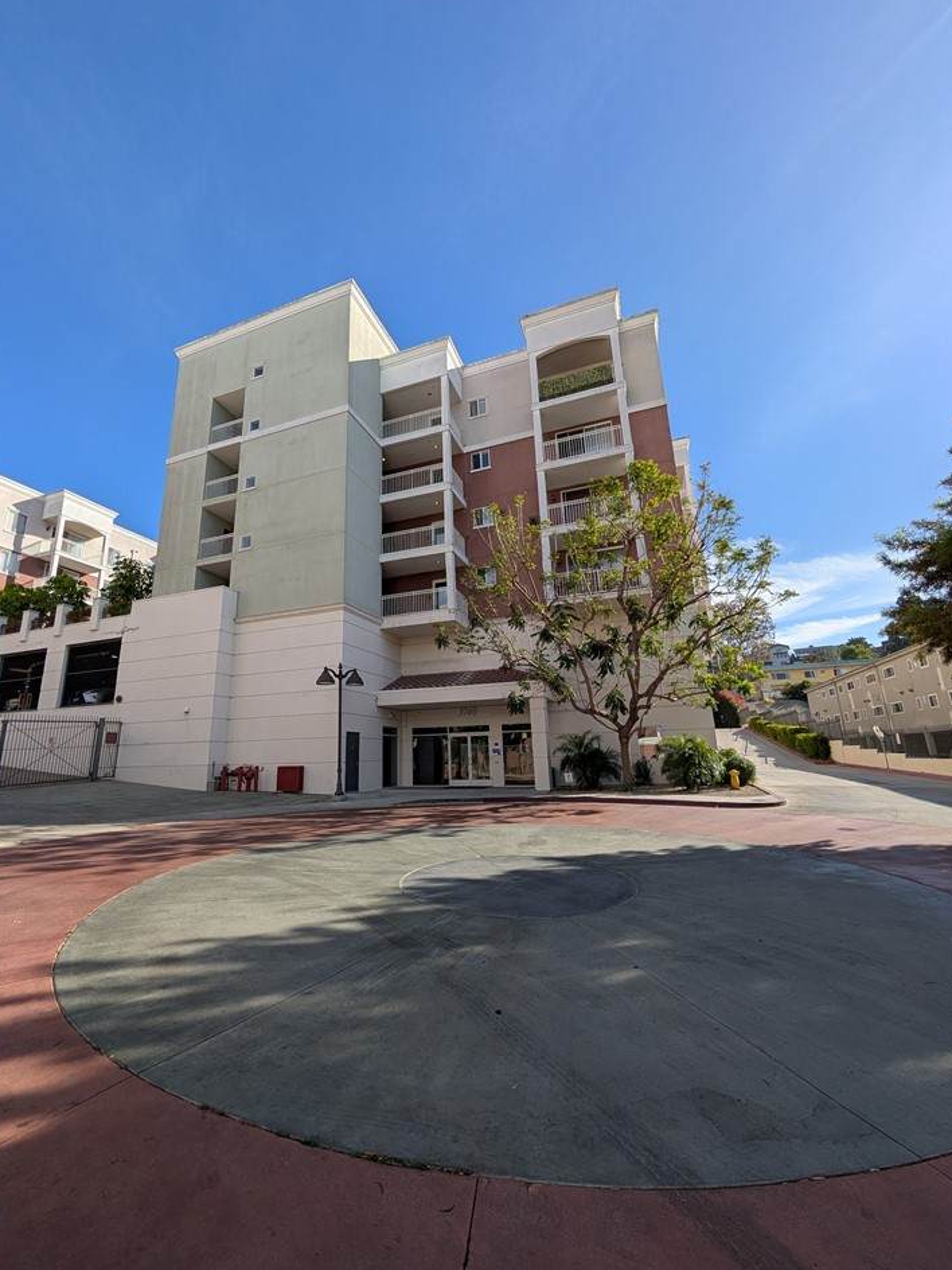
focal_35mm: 13
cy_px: 624
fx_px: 477
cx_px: 443
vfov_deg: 106.2
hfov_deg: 89.8
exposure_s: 1/2660
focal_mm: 2.02
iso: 55
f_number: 1.7
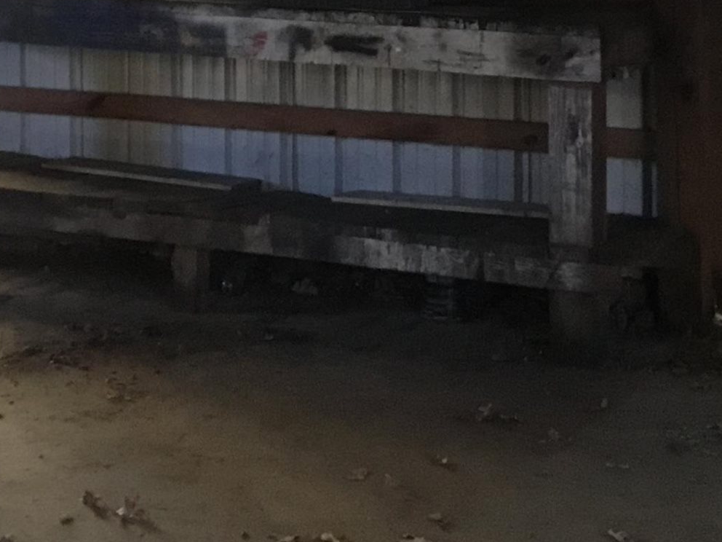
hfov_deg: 20.4
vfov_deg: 14.8
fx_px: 2002
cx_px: 285
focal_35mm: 96
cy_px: -156
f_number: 2.4
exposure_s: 1/30
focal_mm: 3.3
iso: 200
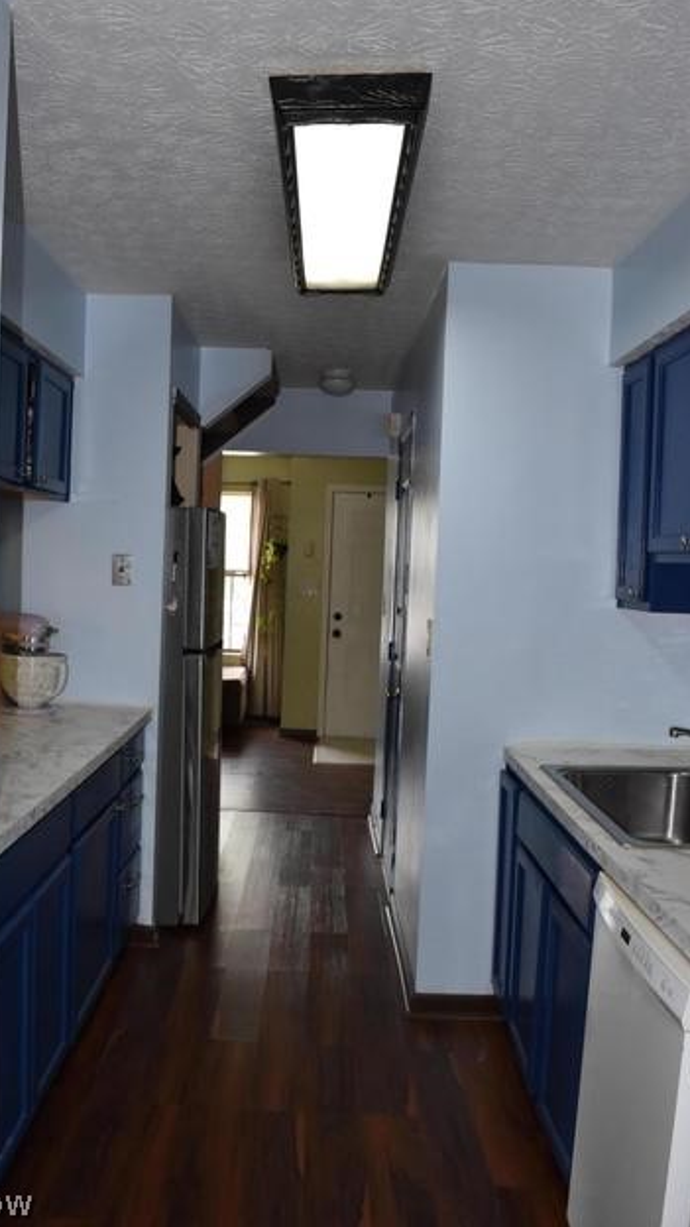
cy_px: 602
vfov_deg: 66.1
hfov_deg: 40.0
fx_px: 943
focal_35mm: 29
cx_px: 279
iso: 800
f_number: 5
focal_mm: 18
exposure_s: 1/100
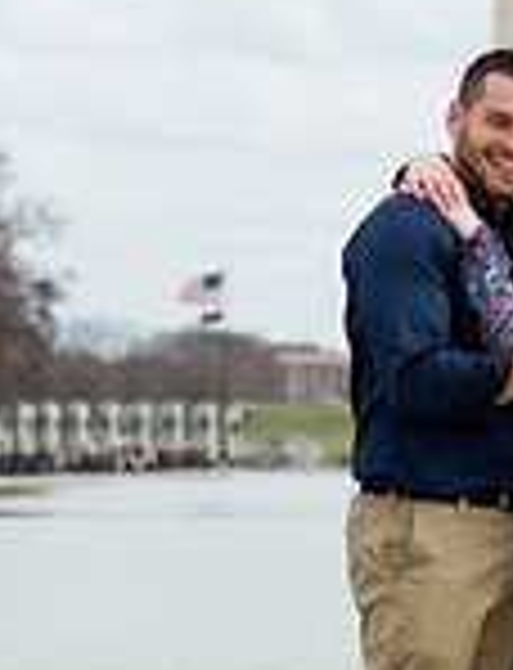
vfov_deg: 4.8
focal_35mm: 410
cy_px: 307
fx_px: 7999
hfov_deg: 3.7
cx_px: 610
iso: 160
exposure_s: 1/1250
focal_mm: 78
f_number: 3.5
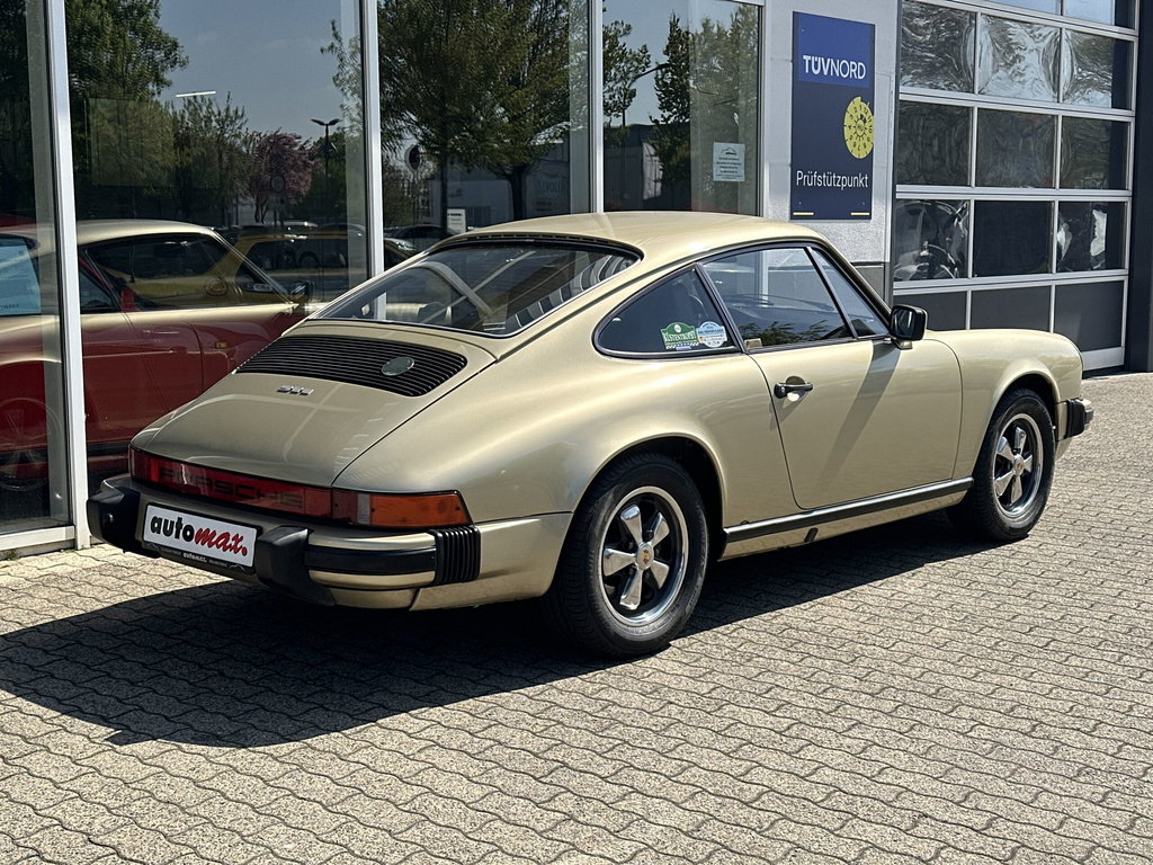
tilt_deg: -6.9
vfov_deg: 30.3
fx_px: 1599
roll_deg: +0.1
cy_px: 432
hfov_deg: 39.7
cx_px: 576
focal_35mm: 48
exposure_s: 1/3597
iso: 64
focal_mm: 6.86
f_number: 1.78
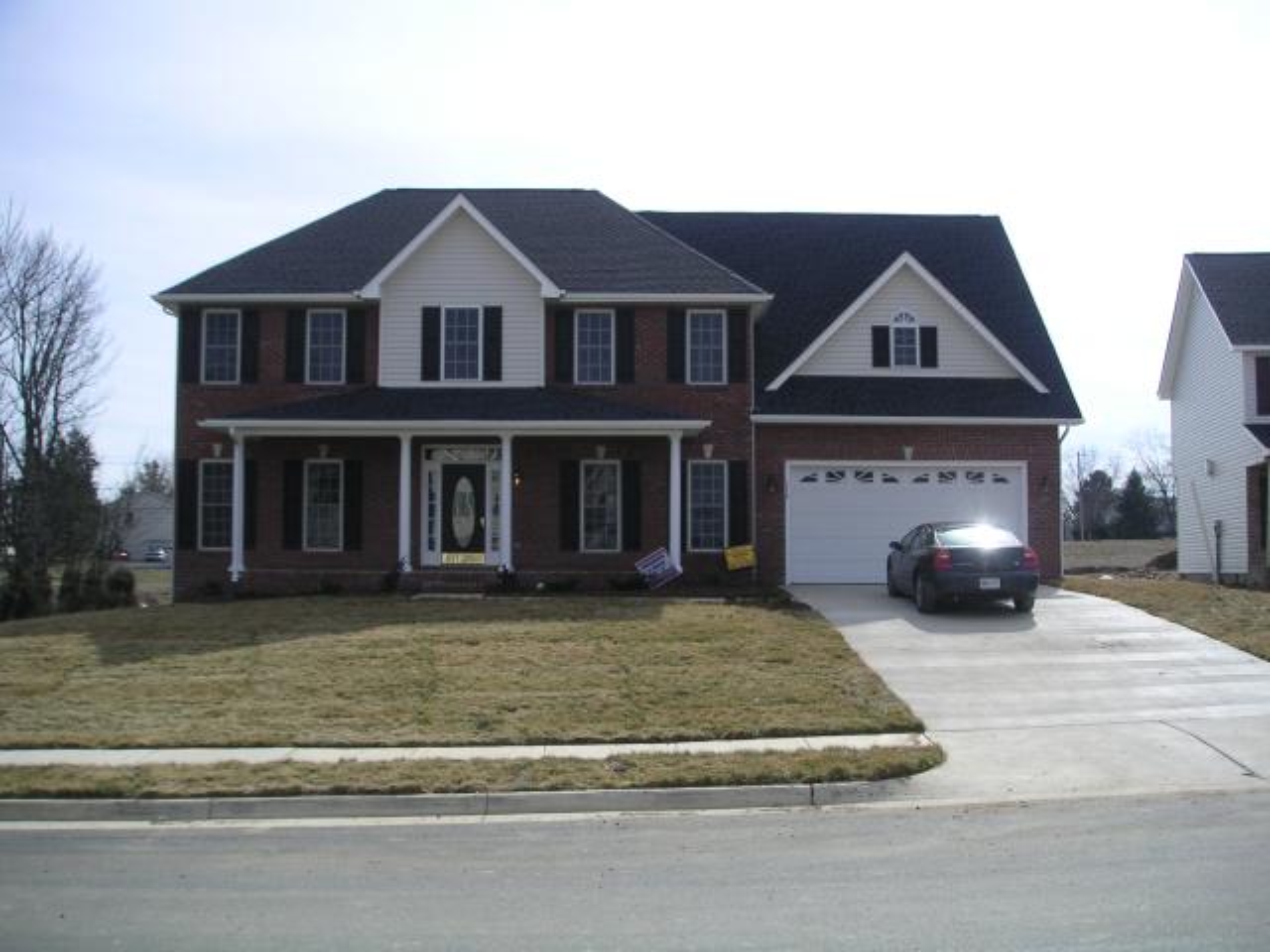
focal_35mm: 37
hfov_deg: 50.1
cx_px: 635
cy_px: 476
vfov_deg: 38.7
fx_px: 1357
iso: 50
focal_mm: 5.7
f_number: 6.7
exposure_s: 1/180
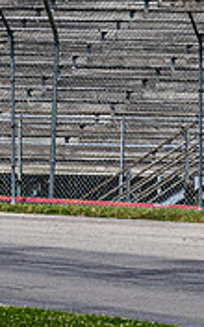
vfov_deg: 1.7
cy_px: 306
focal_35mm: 1259
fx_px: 11199
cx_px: 354
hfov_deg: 1.0
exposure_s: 1/320
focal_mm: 150
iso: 200
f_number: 11
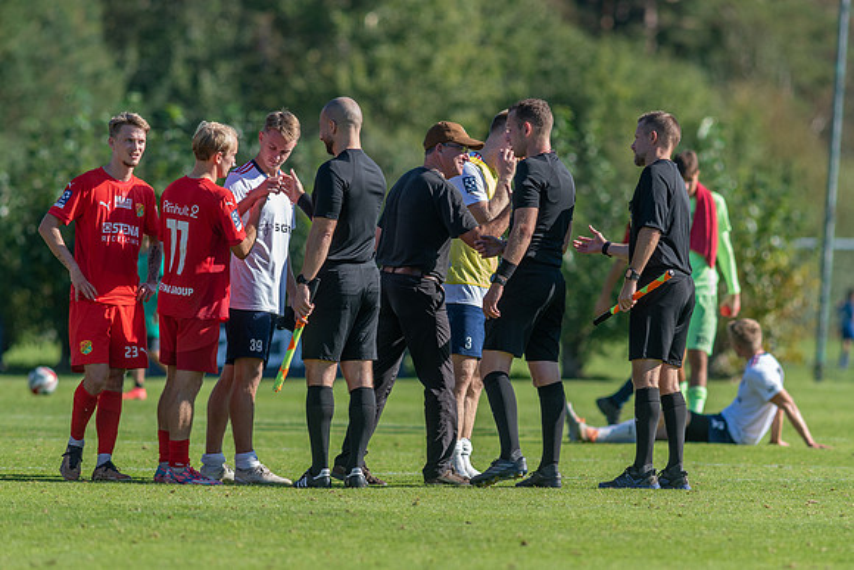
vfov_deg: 3.0
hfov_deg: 4.5
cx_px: 427
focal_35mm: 454
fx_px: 10769
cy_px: 285
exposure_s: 1/1600
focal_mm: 300
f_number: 3.5
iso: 280
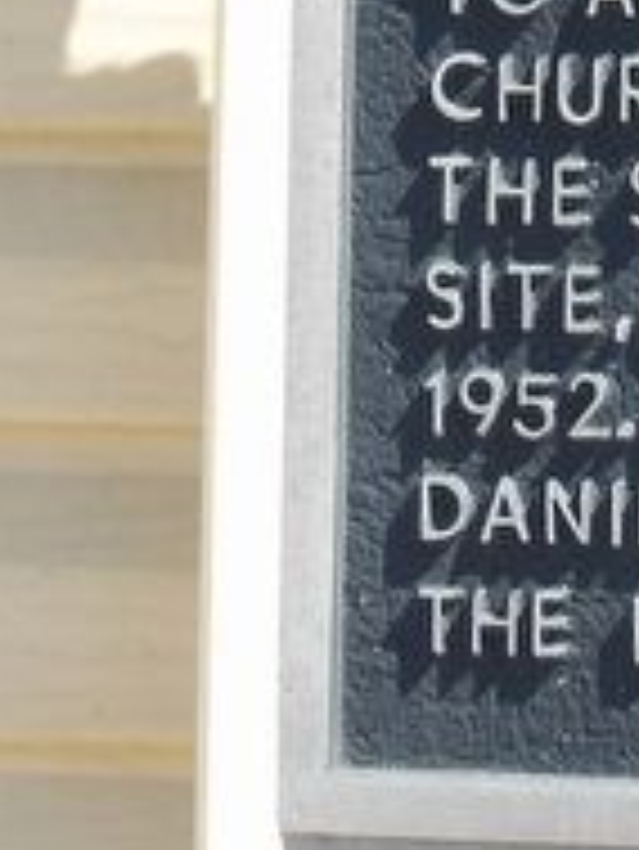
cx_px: 1256
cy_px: -639
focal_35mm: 938
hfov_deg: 1.6
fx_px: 23061
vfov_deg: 2.1
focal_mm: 39.8
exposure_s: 1/167
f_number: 4.5
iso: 100
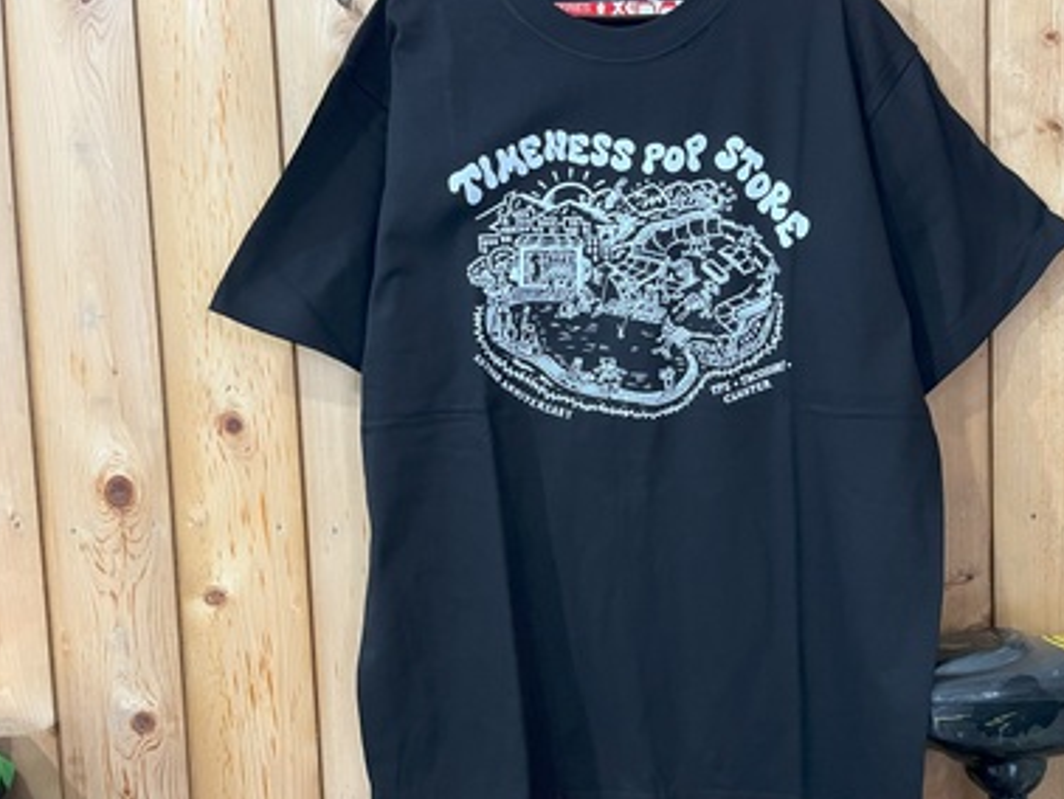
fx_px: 1015
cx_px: 631
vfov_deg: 43.0
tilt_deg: -4.7
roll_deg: +1.6
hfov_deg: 55.0
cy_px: 414
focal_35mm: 33
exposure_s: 1/60
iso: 500
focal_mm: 5.1
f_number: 1.6
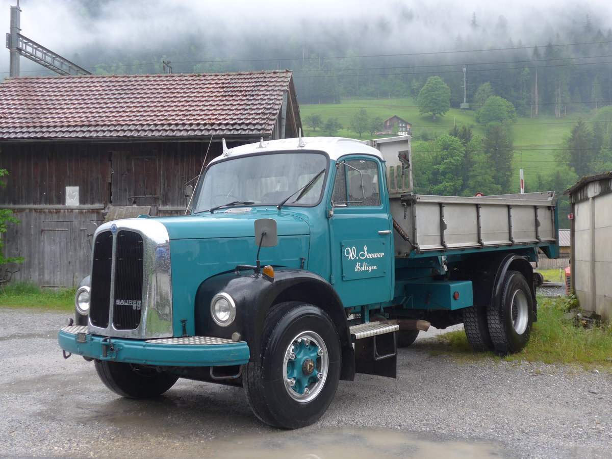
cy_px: 230
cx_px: 306
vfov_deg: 32.9
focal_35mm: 44
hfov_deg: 42.9
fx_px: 778
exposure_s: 1/100
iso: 80
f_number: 2.8
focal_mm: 9
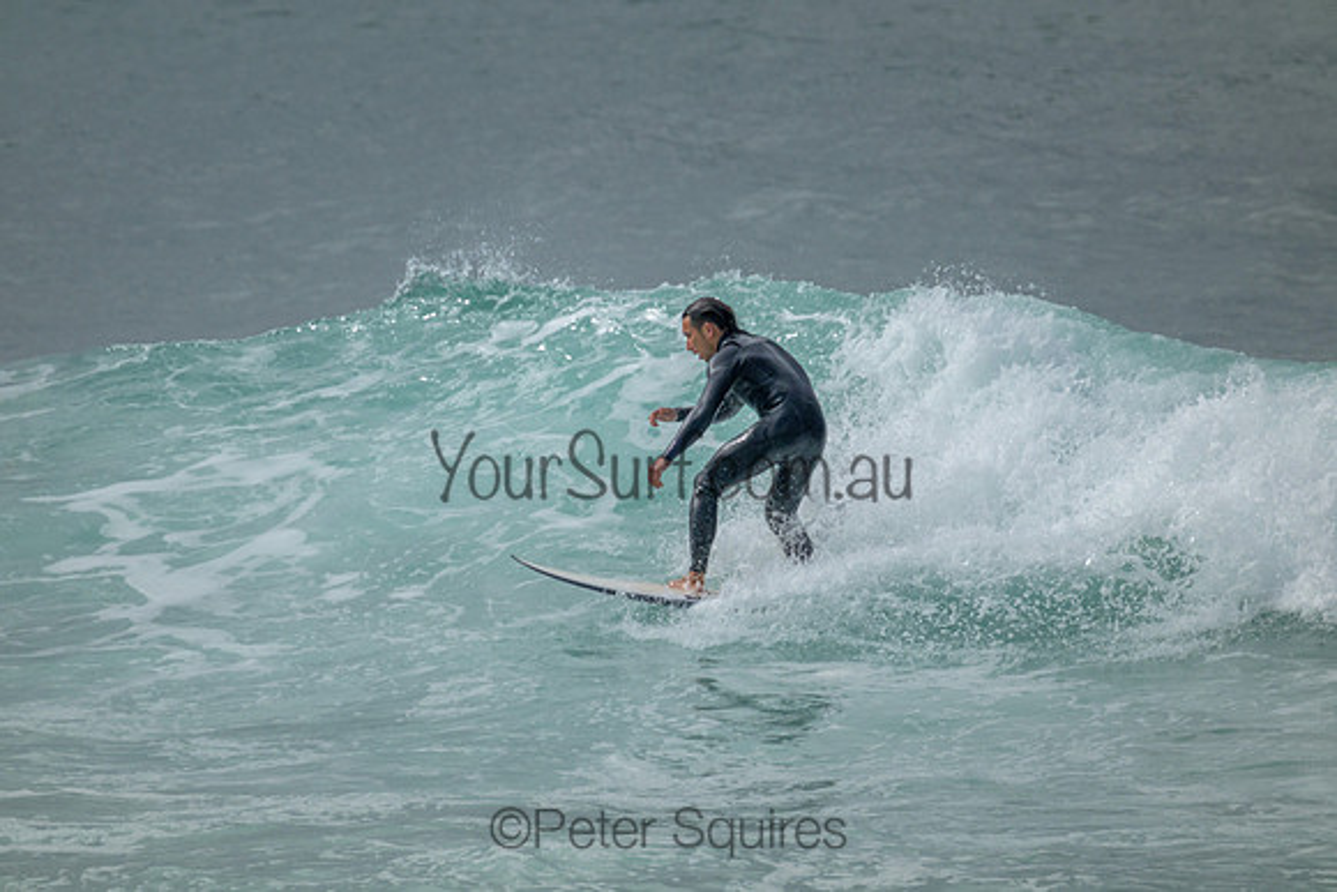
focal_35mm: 800
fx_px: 29717
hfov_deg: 2.6
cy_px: 446
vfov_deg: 1.7
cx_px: 668
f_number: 11
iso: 1100
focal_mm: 800
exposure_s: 1/1600
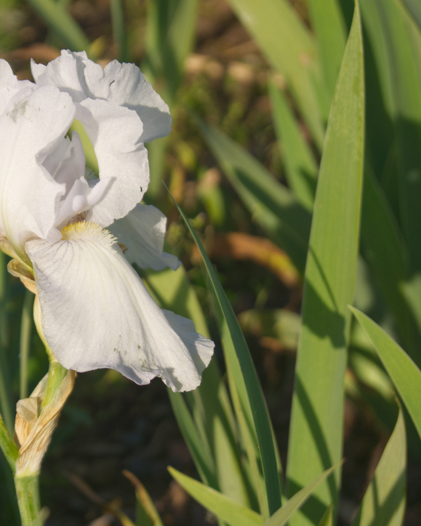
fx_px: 1817
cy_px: 264
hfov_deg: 13.1
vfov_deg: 16.5
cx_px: 74
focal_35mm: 117
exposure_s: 1/500
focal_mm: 55
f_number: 5.6
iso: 100
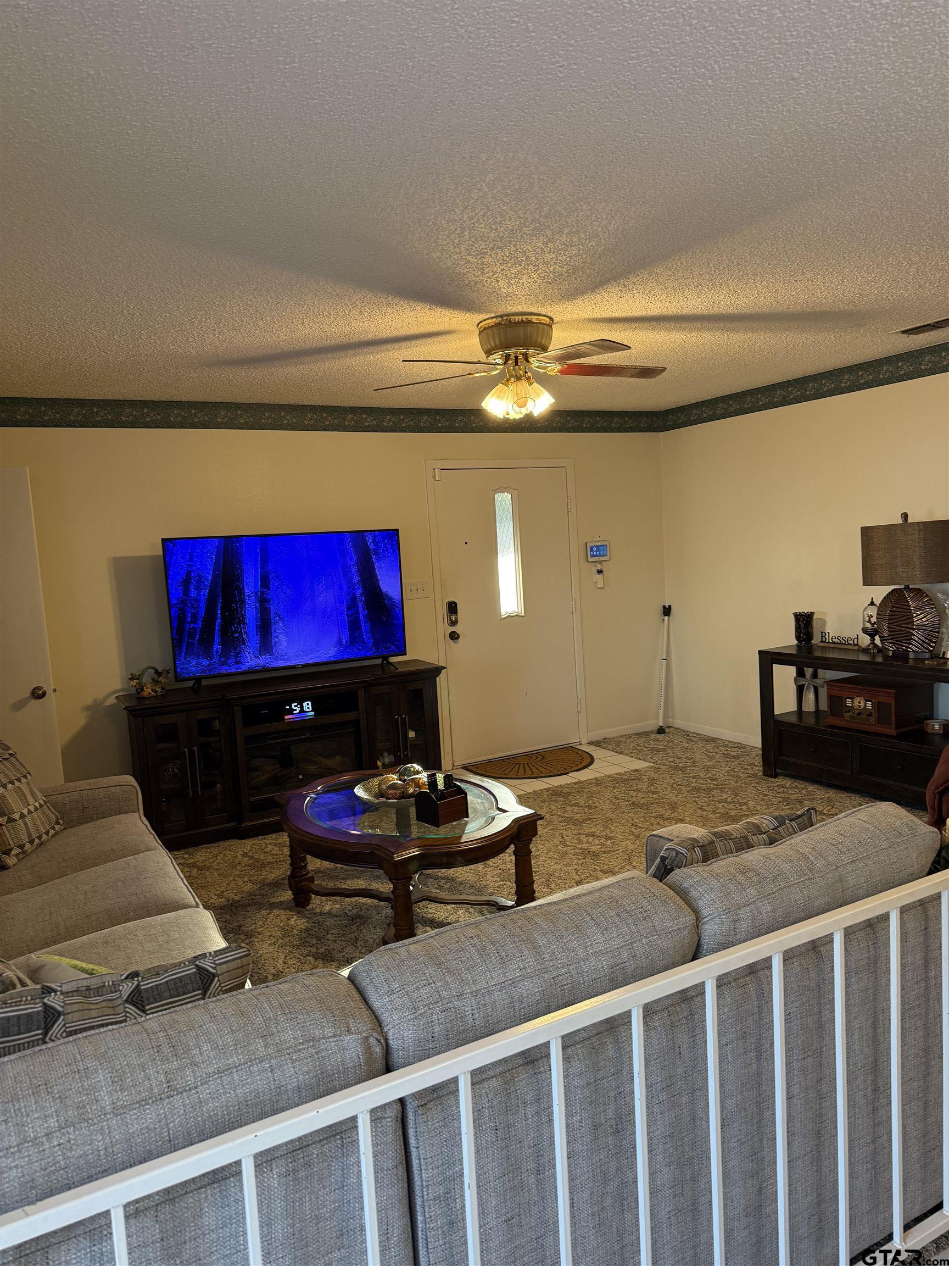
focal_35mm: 24
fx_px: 877
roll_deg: +3.0
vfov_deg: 71.6
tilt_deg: -8.3
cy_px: 633
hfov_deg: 56.8
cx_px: 474
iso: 200
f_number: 1.78
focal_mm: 6.76
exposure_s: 1/60
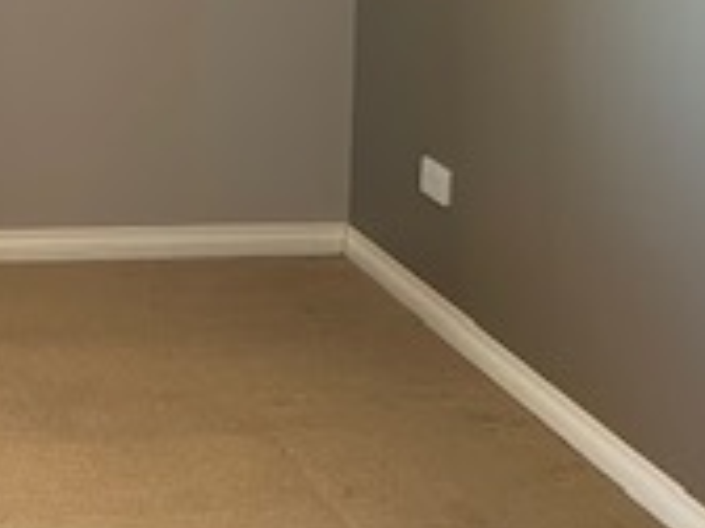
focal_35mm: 99
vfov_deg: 14.2
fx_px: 2016
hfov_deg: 18.9
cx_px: -97
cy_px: -189
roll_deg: -1.2
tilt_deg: -5.3
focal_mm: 4.25
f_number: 1.8
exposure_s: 1/50
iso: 50
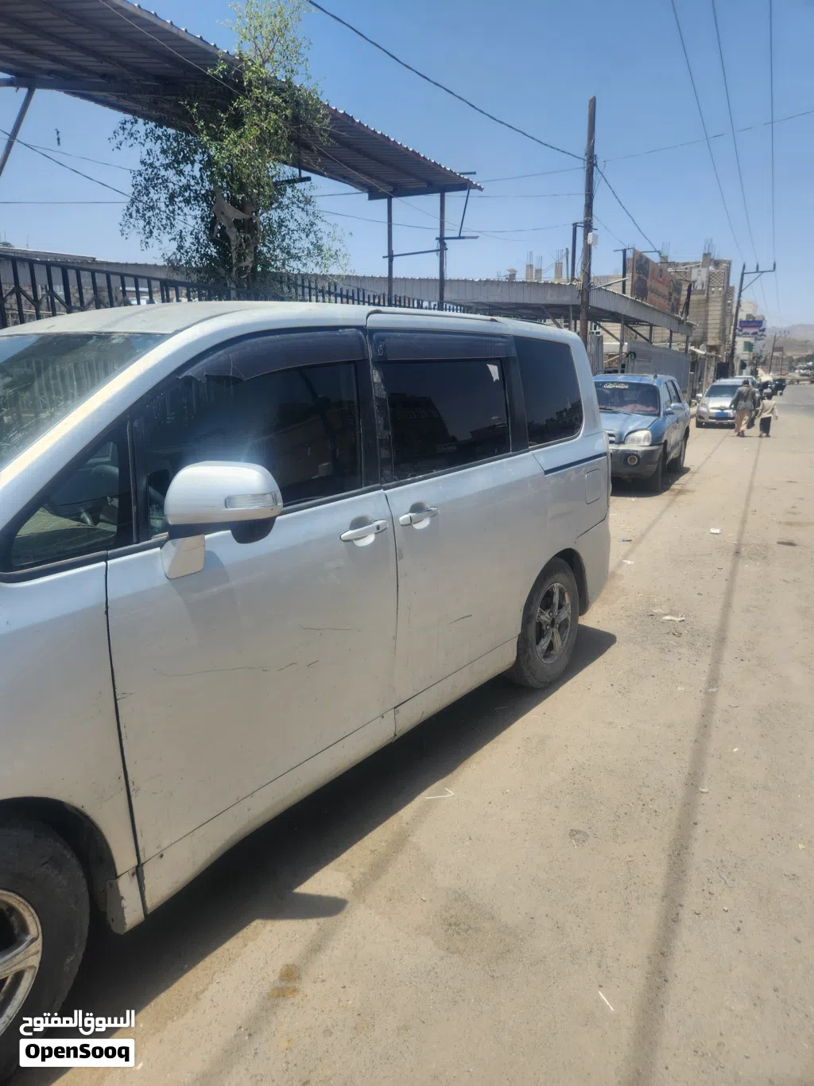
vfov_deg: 73.9
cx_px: 407
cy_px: 543
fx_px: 721
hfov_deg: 58.9
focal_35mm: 23
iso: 20
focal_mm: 5.4
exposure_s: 1/1228
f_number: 1.8
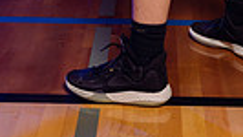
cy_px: -243
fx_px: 825
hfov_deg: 16.7
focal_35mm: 128
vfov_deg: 8.3
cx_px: 143
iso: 400
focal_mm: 36
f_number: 7.1
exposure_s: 1/200
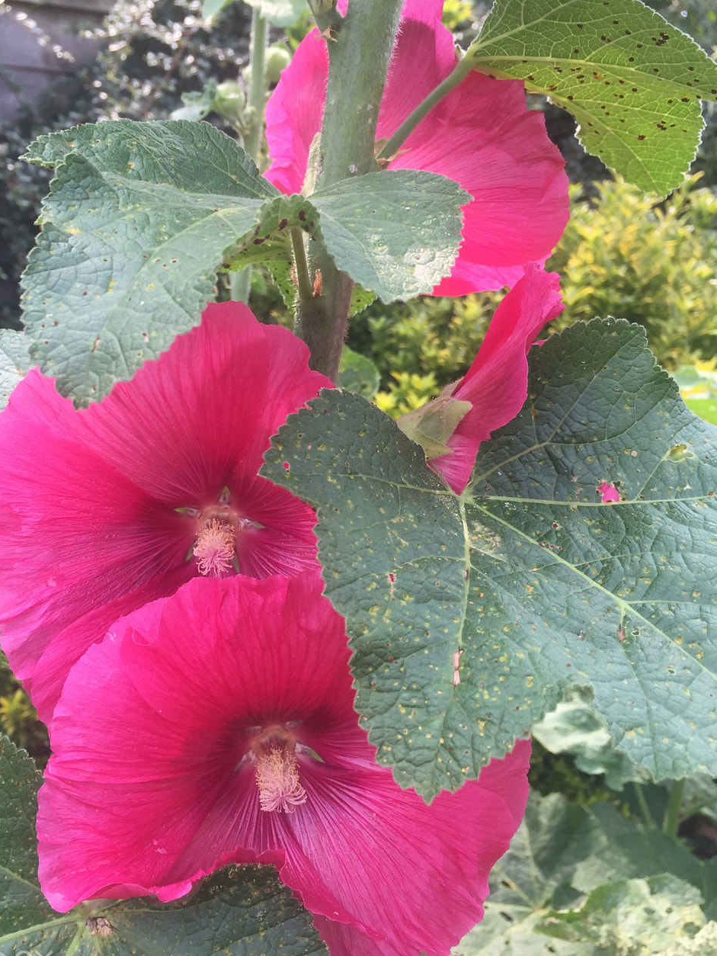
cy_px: 458
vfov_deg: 50.1
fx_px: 1021
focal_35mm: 37
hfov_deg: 38.6
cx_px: 321
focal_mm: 4.15
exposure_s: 1/380
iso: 32
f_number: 2.2
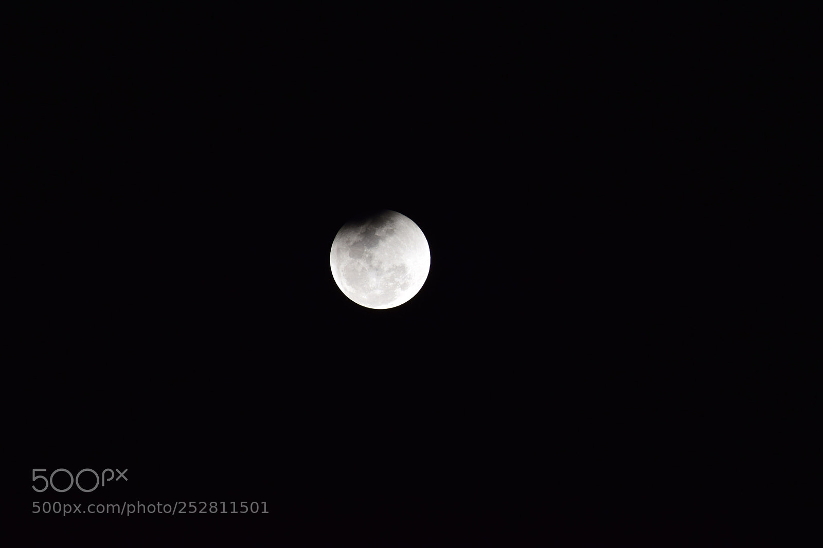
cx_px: 412
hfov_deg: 4.6
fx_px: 10285
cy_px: 274
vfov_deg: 3.1
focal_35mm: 450
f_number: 9
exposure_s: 1/160
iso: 400
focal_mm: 300
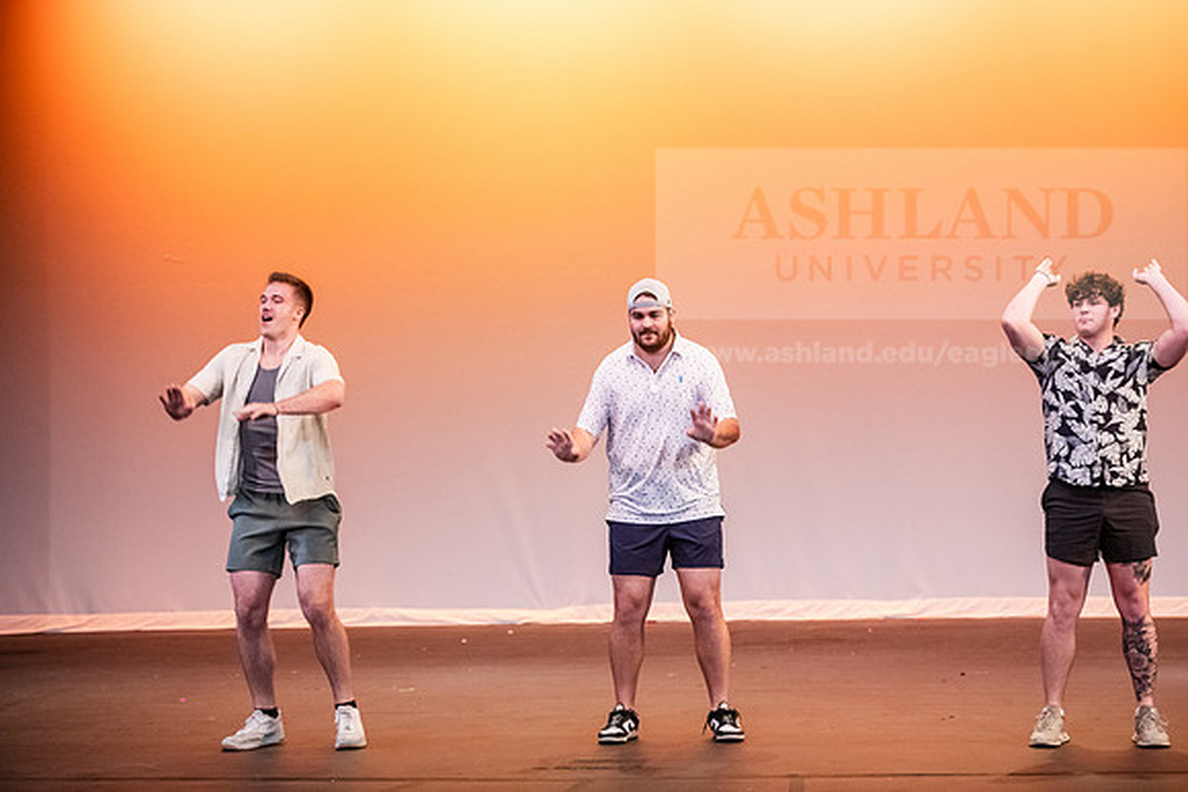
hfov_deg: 19.5
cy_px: 396
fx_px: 3466
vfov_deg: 13.0
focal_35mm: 105
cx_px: 594
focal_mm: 105
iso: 4000
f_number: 3.2
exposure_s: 1/320
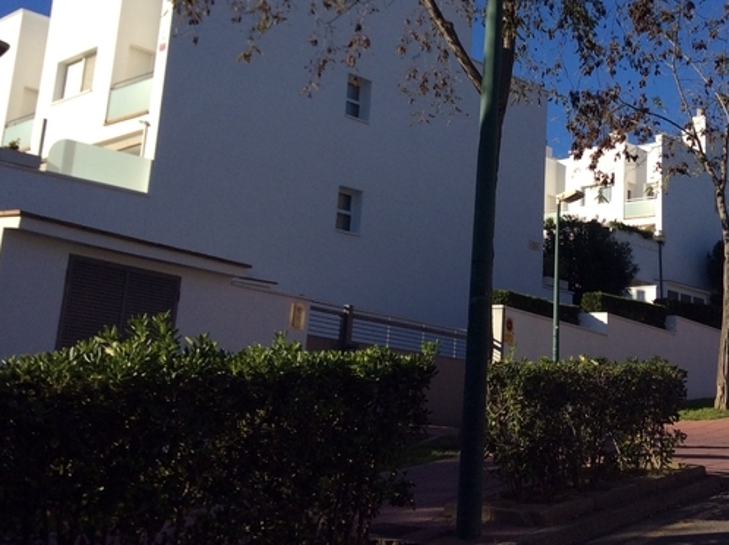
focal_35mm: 53
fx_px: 1115
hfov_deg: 35.9
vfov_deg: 27.2
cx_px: 474
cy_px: 168
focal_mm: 3.3
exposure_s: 1/1733
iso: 32
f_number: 2.4
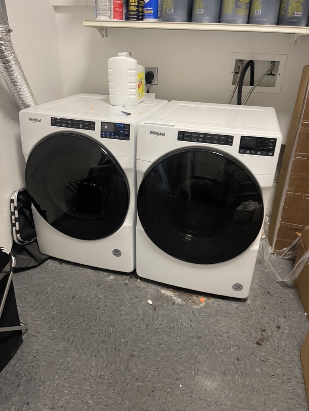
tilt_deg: -26.6
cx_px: 154
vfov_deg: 69.4
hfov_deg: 54.9
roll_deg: -2.0
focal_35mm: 25
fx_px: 297
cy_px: 206
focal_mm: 5.1
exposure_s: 1/60
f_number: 1.6
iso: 320
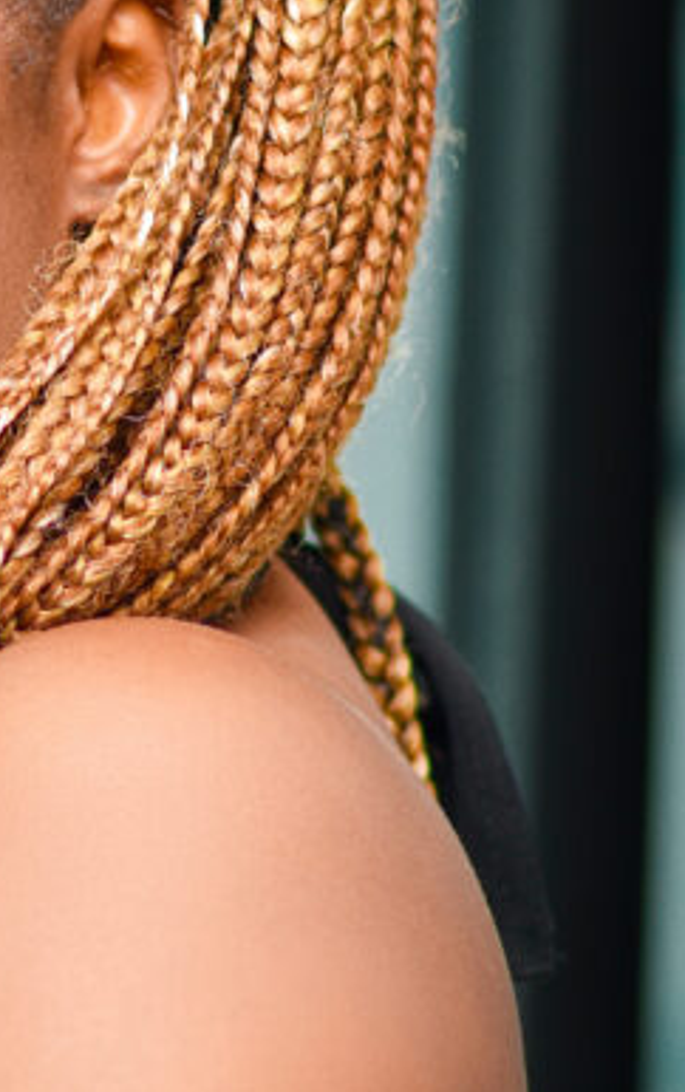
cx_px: -137
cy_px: 359
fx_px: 10263
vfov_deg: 6.1
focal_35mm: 344
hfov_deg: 3.8
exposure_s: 1/320
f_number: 1.8
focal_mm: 85
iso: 100
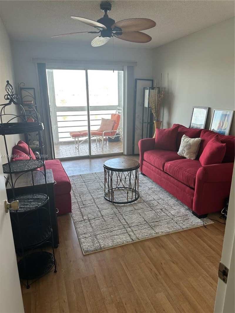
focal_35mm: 24
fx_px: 217
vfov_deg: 71.6
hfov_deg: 56.8
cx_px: 118
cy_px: 156
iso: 100
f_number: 1.78
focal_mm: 6.86
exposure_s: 1/121
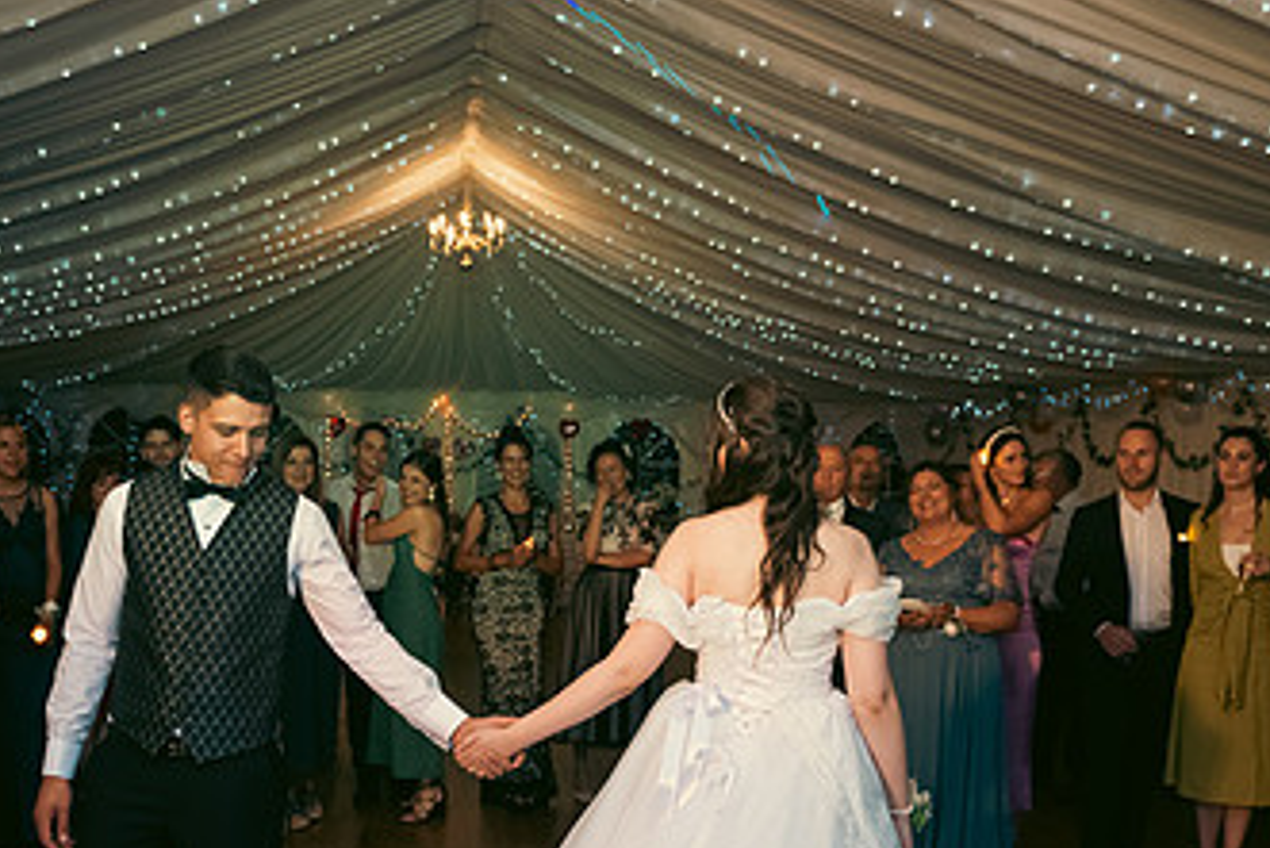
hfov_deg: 46.3
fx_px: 1482
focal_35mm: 42
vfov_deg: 31.4
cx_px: 545
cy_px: 631
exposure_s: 1/160
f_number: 3.5
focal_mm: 24
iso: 800
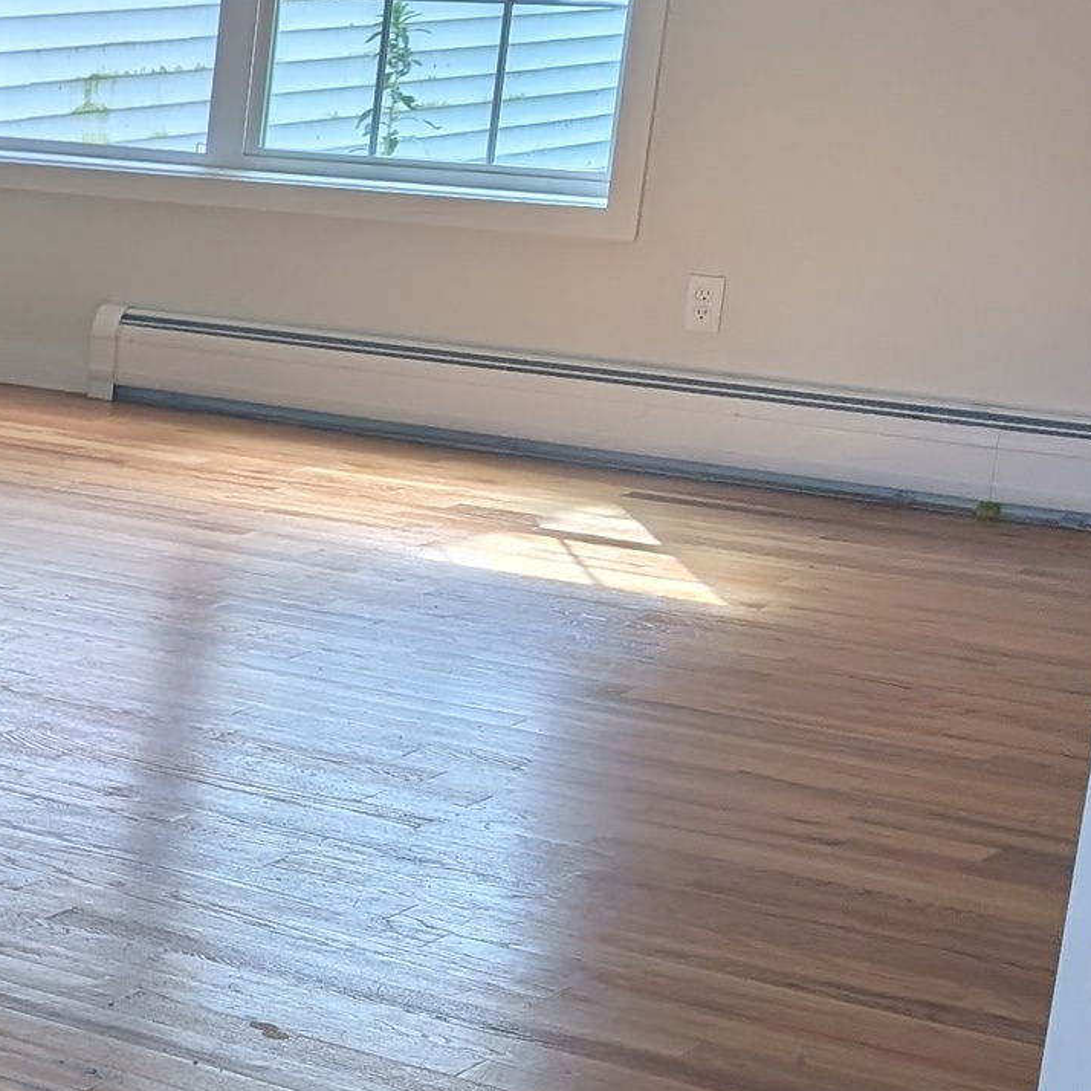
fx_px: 3245
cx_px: -1198
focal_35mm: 91
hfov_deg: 14.9
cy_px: 619
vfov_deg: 19.1
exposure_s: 1/429
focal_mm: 6.9
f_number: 1.68
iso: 22
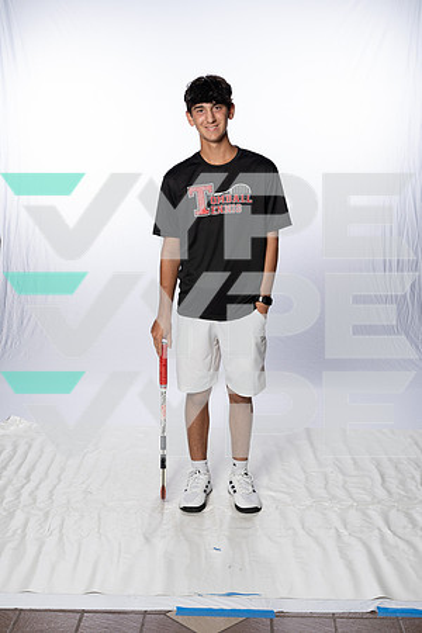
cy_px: 316
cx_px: 211
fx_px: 826
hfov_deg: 28.6
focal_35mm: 47
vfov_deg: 41.9
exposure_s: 1/250
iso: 640
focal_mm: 47
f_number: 8
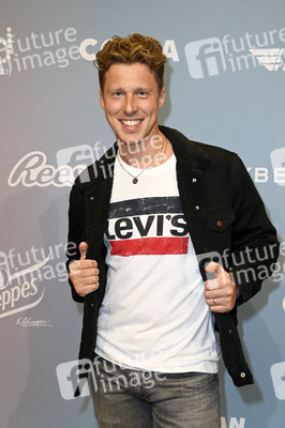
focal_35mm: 62
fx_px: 737
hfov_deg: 21.9
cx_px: 142
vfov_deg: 32.4
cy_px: 214
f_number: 5.6
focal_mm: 62
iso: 400
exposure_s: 1/160
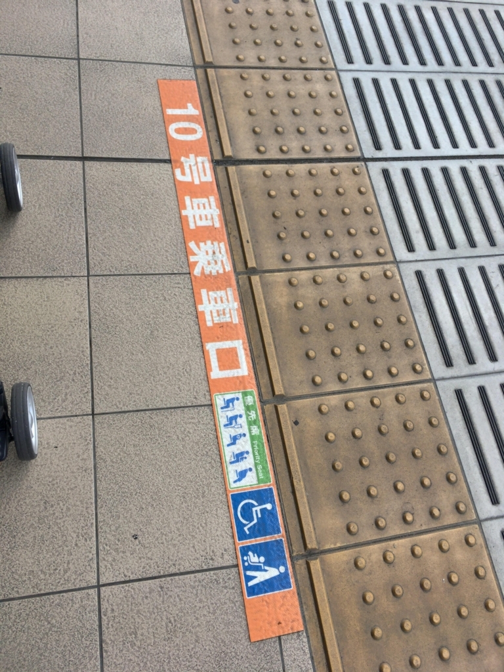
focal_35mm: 29
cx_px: 252
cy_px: 336
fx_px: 563
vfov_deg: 61.7
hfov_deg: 48.2
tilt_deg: -63.0
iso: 25
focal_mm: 4.15
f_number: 2.2
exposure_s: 1/254
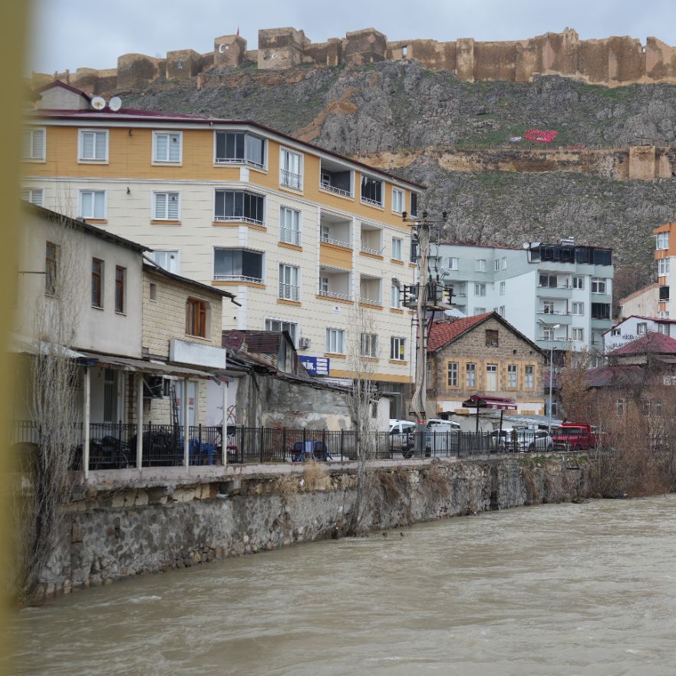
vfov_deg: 31.6
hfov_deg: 31.0
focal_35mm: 54
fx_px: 1193
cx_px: 515
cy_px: 404
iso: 100
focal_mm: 35
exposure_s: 1/160
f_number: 4
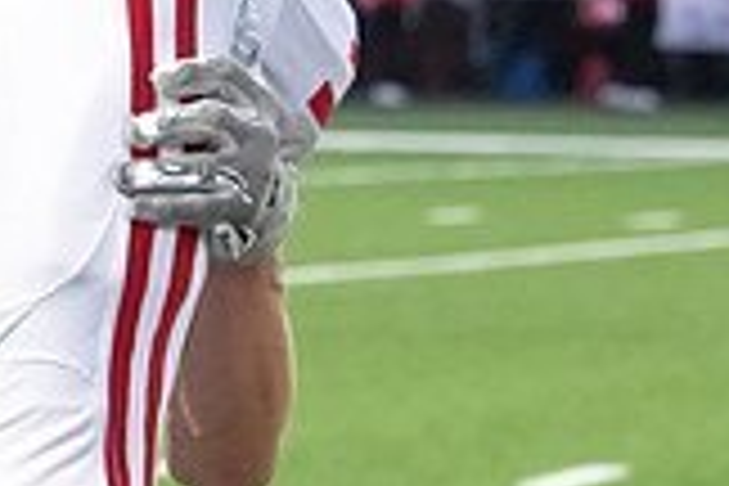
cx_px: -220
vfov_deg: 3.1
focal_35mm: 437
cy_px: -2
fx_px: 8849
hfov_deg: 4.7
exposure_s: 1/400
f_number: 7.1
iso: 10000
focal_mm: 122
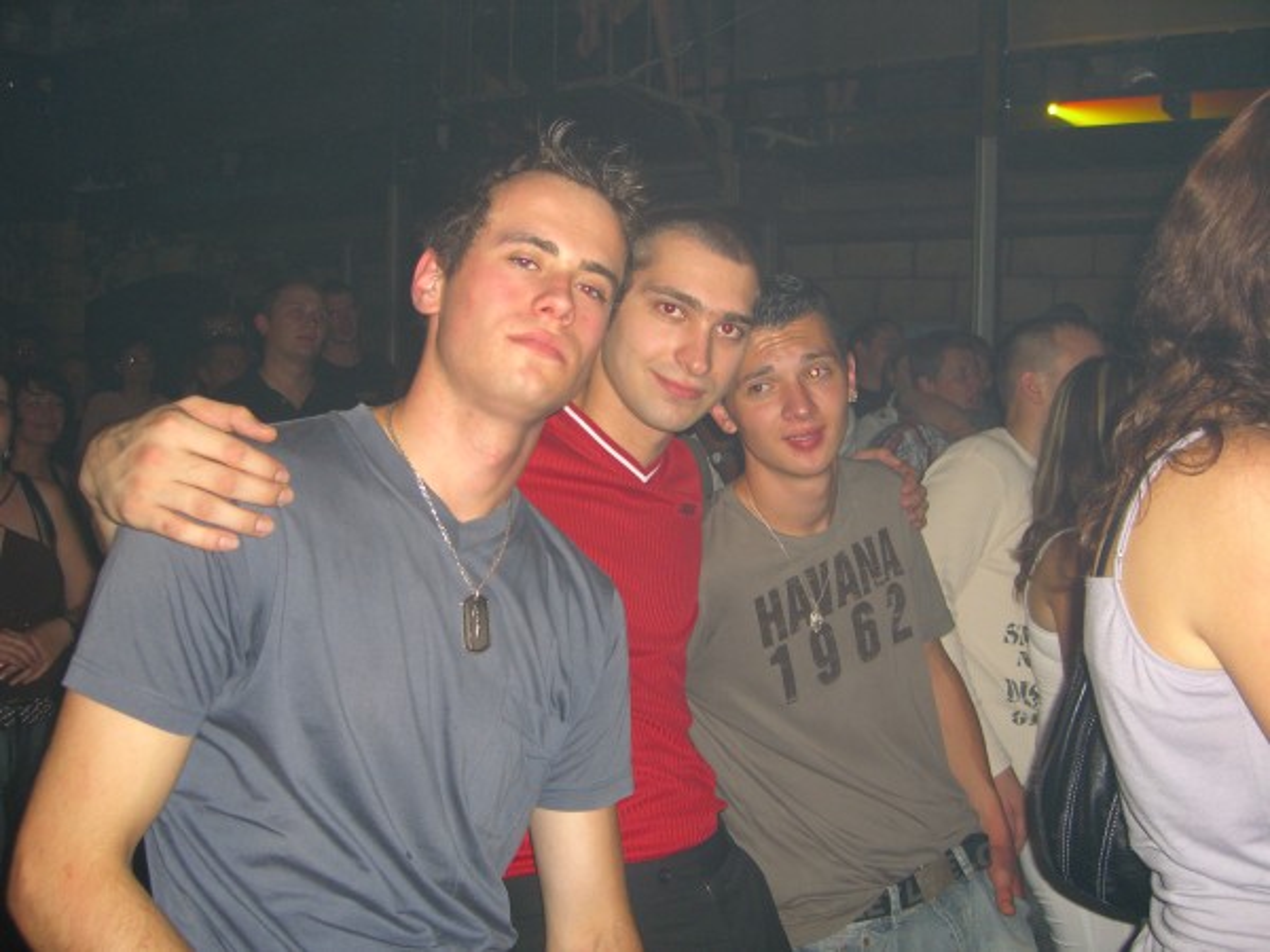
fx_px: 1394
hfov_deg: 49.0
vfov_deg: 37.7
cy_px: 476
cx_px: 635
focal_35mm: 38
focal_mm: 7.9
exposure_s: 1/60
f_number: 2.8
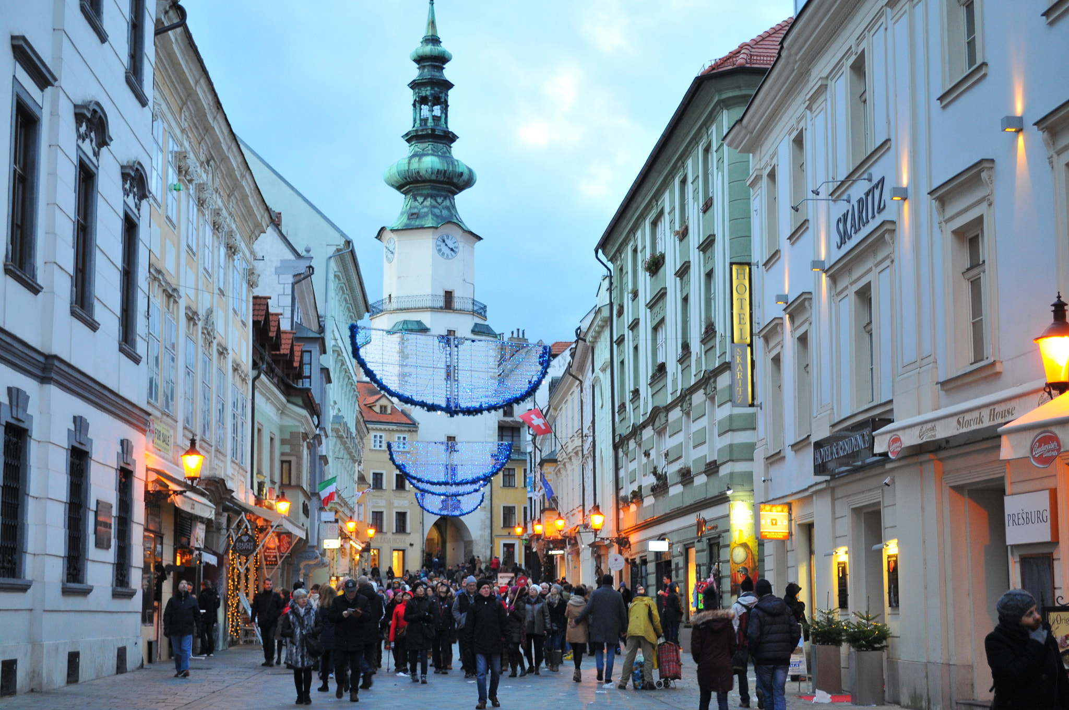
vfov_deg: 23.7
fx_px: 1690
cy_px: 355
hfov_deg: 35.1
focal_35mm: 57
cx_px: 534
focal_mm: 38
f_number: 5
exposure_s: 1/25
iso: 640
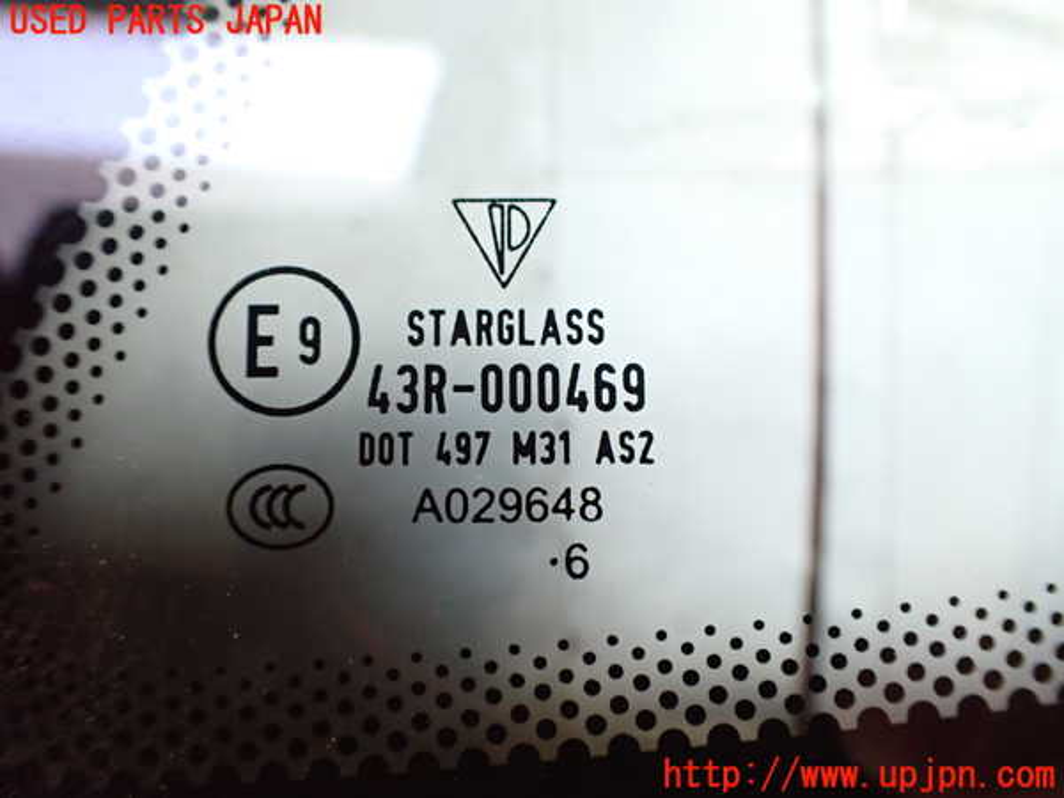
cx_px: 532
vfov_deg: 46.8
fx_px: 922
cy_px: 399
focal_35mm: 30
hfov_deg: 60.0
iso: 640
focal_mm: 5.4
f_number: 2.3
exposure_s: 1/125
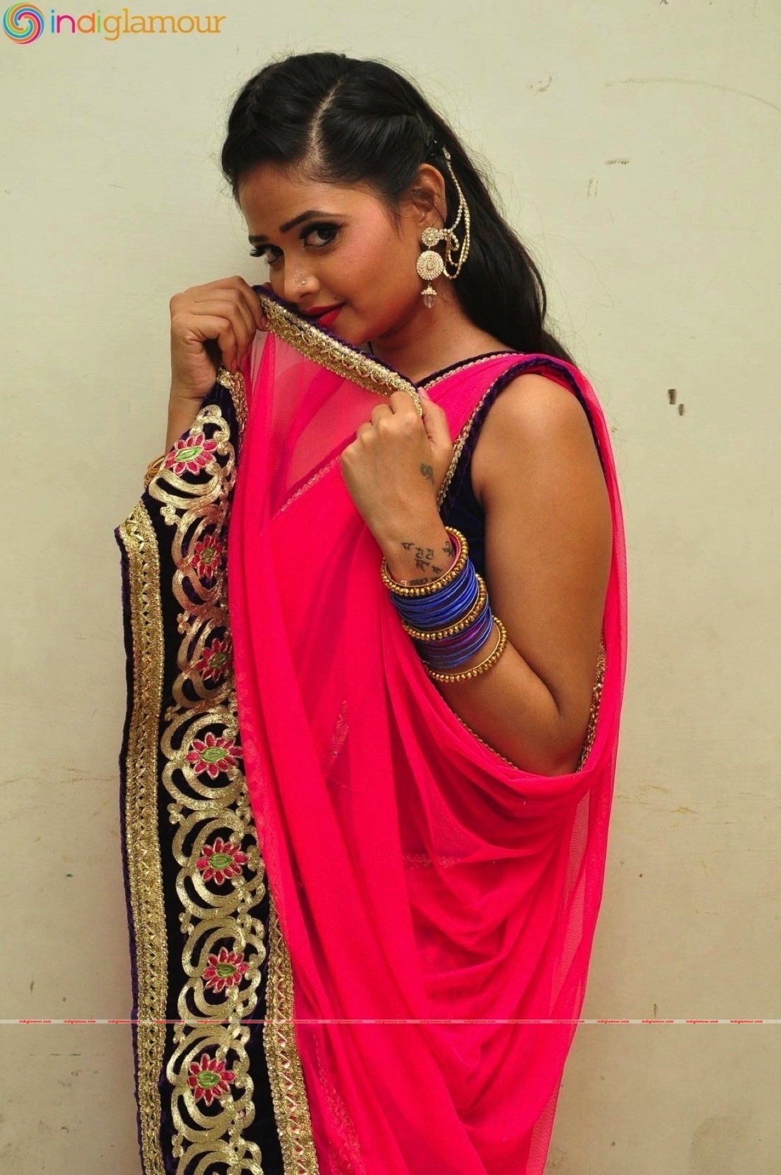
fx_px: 2544
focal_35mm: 78
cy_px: 588
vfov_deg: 26.0
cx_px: 390
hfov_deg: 17.5
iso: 1600
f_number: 7.1
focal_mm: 52
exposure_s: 1/125
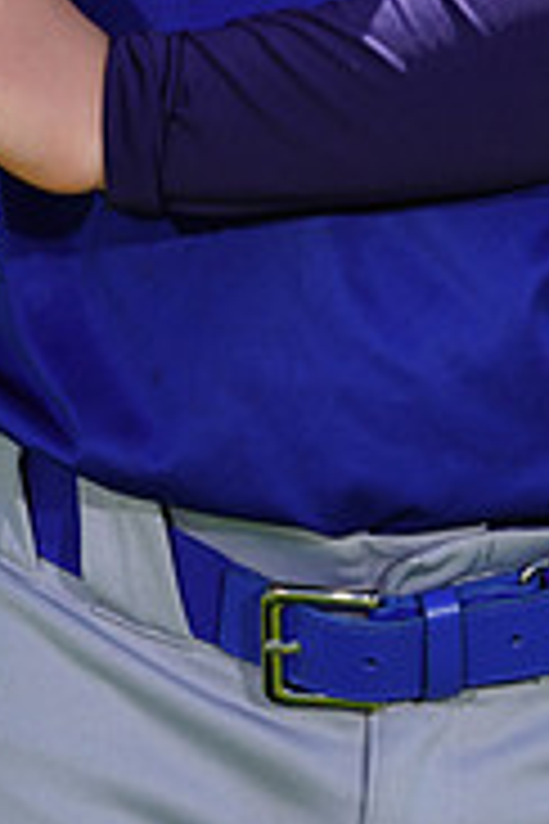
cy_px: -315
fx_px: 17727
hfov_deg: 1.8
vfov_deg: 2.7
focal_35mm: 775
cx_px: 376
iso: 100
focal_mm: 244
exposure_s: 1/250
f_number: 8
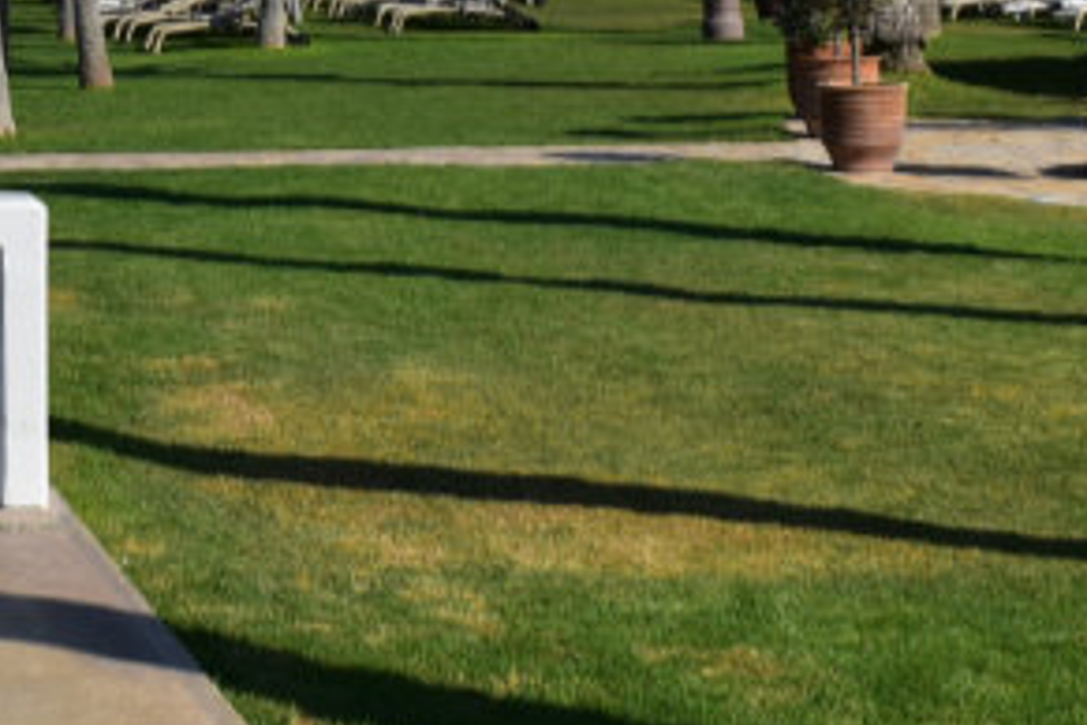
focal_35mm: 132
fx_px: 3978
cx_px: -332
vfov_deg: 10.1
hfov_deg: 14.9
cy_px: -312
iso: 200
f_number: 11
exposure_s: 1/500
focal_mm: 25
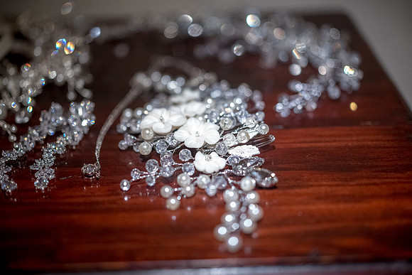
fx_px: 687
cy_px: 138
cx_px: 206
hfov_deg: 33.4
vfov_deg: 22.6
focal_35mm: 60
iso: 2500
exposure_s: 1/200
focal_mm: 60
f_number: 3.2
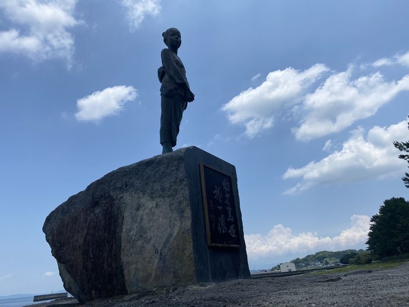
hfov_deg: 67.3
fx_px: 307
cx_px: 204
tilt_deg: +22.4
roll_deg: +4.8
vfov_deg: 53.1
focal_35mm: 26
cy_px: 154
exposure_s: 1/4808
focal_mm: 4.25
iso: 32
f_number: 1.8
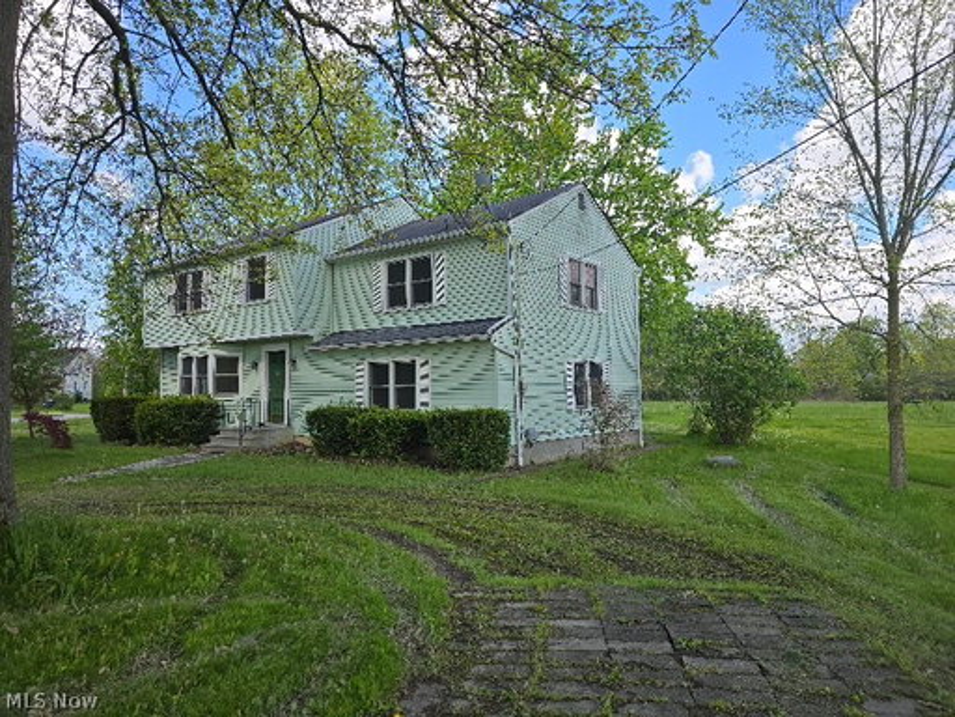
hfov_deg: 73.9
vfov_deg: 58.9
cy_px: 358
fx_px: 635
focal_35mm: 23
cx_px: 478
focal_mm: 6.3
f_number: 1.7
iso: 12
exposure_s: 1/357
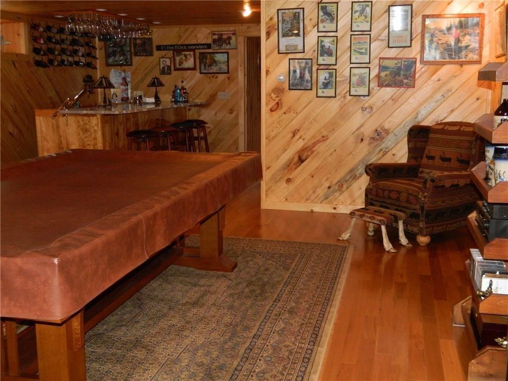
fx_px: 602
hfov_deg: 45.8
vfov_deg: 35.1
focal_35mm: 41
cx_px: 254
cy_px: 190
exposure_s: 1/30
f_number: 3.5
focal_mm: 7.3
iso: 400
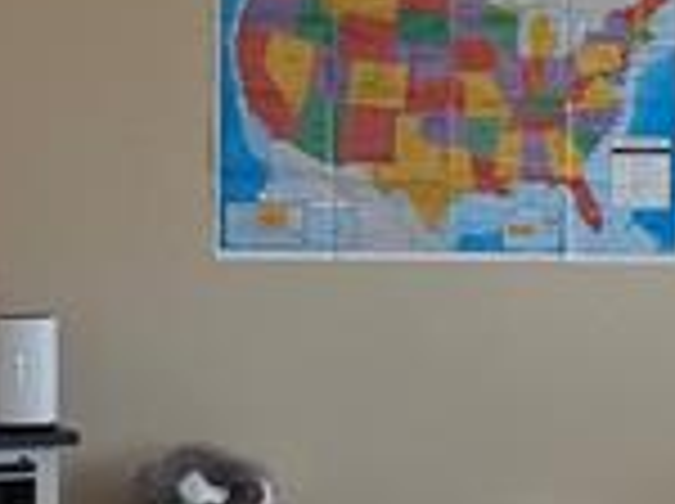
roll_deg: +0.2
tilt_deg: -2.9
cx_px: 554
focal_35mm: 164
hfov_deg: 12.0
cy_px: 295
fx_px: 3193
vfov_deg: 9.0
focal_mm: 6.76
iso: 200
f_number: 1.78
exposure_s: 1/215
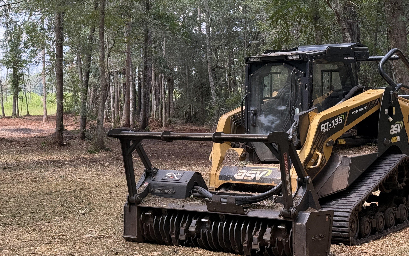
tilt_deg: +1.0
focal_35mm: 76
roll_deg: +0.6
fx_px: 847
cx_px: 144
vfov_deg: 17.1
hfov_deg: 27.0
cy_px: 91
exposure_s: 1/733
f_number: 1.78
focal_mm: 6.76
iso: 100
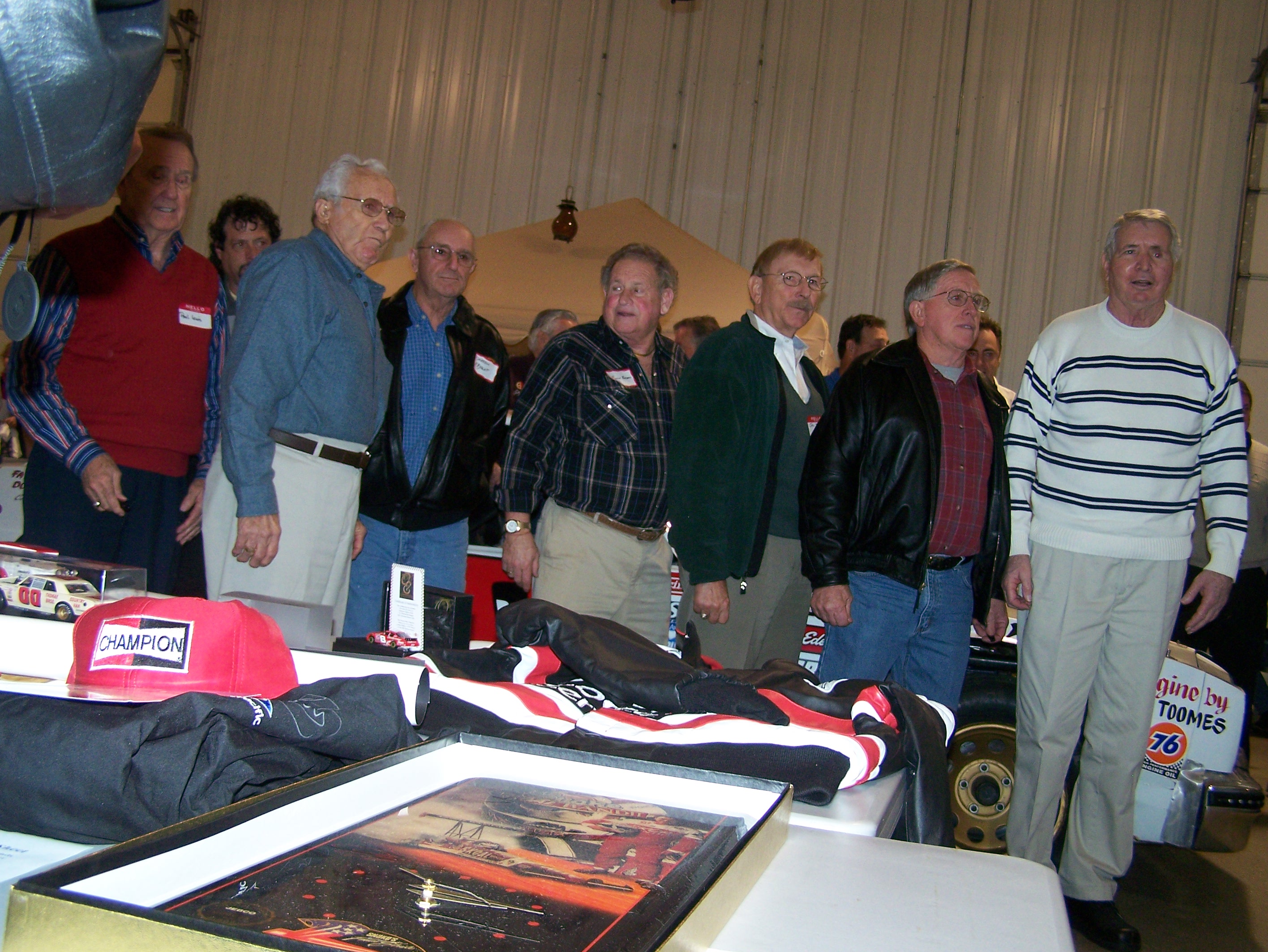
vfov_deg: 37.8
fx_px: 1393
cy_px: 476
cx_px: 634
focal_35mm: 38
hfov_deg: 48.9
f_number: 2.8
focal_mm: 6.3
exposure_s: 1/60
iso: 160
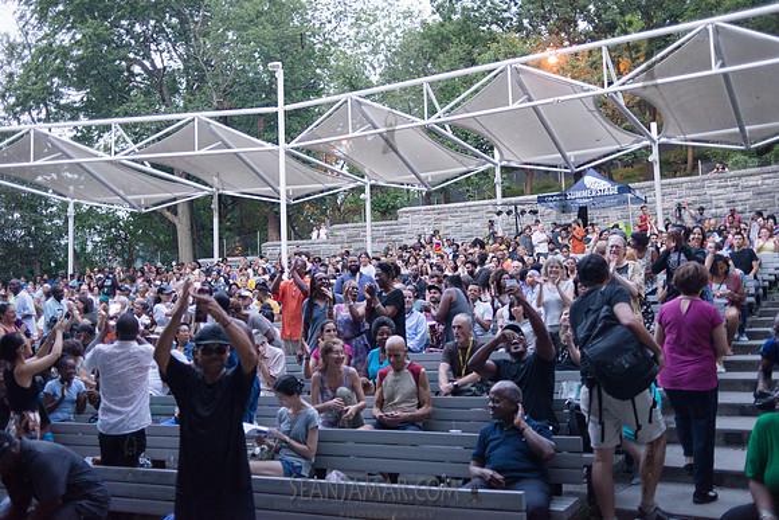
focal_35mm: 35
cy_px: 260
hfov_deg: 54.4
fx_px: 758
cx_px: 390
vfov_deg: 37.9
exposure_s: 1/100
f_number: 2
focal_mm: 35
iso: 1250
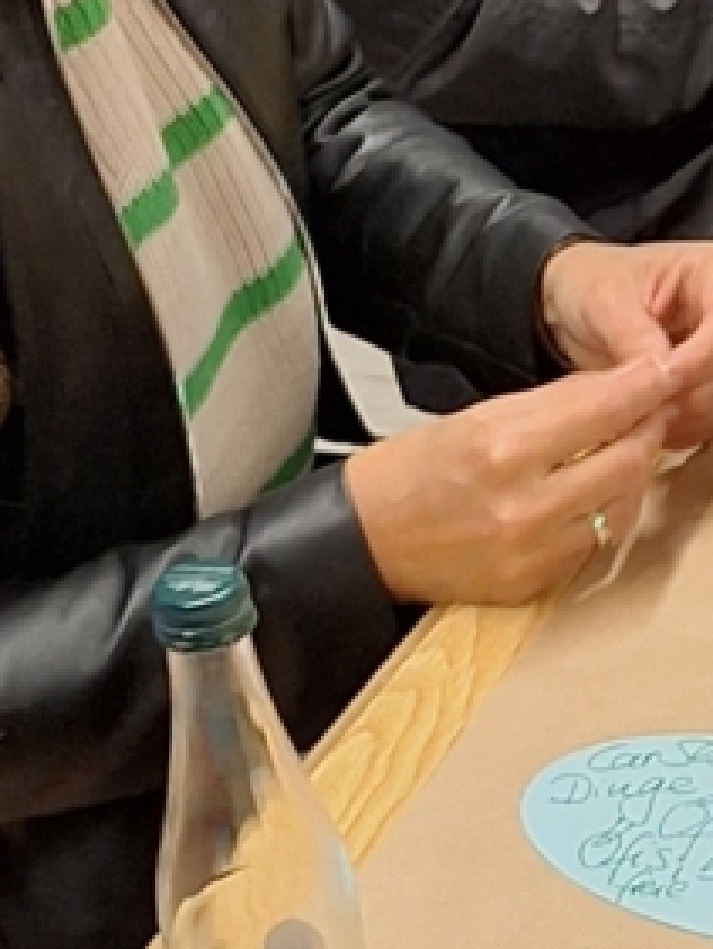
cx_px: 889
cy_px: 371
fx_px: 4308
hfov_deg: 9.3
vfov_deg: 12.6
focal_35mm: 157
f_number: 1.8
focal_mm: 5.54
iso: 200
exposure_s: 1/33
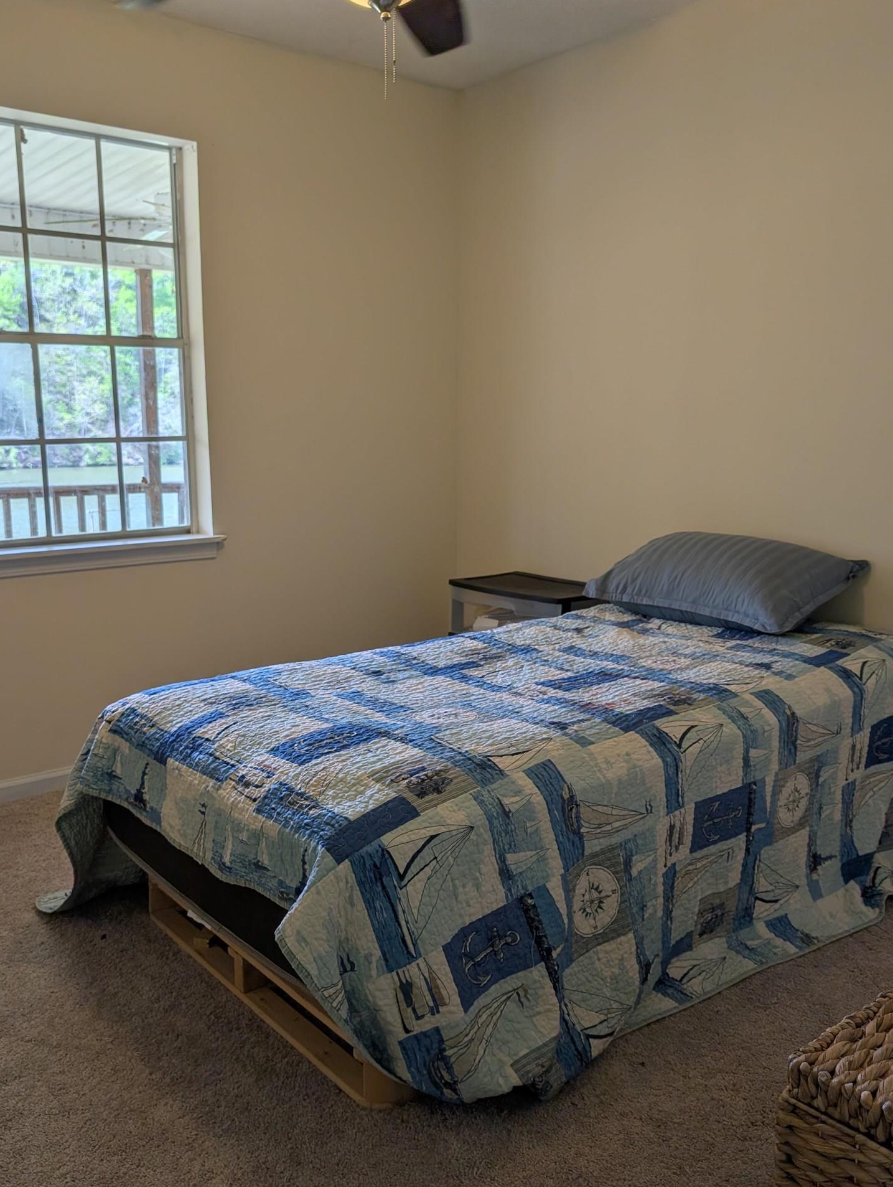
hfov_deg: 48.2
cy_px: 614
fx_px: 995
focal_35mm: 29
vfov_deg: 61.6
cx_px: 386
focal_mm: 6.9
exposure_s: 1/739
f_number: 1.68
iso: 20
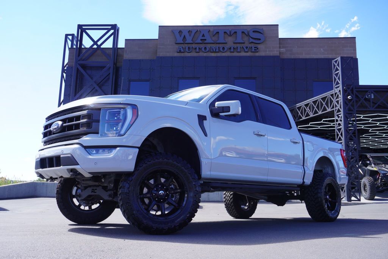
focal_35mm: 34
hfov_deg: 55.1
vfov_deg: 38.4
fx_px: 372
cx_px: 194
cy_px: 130
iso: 100
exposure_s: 1/100
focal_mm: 23
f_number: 7.1
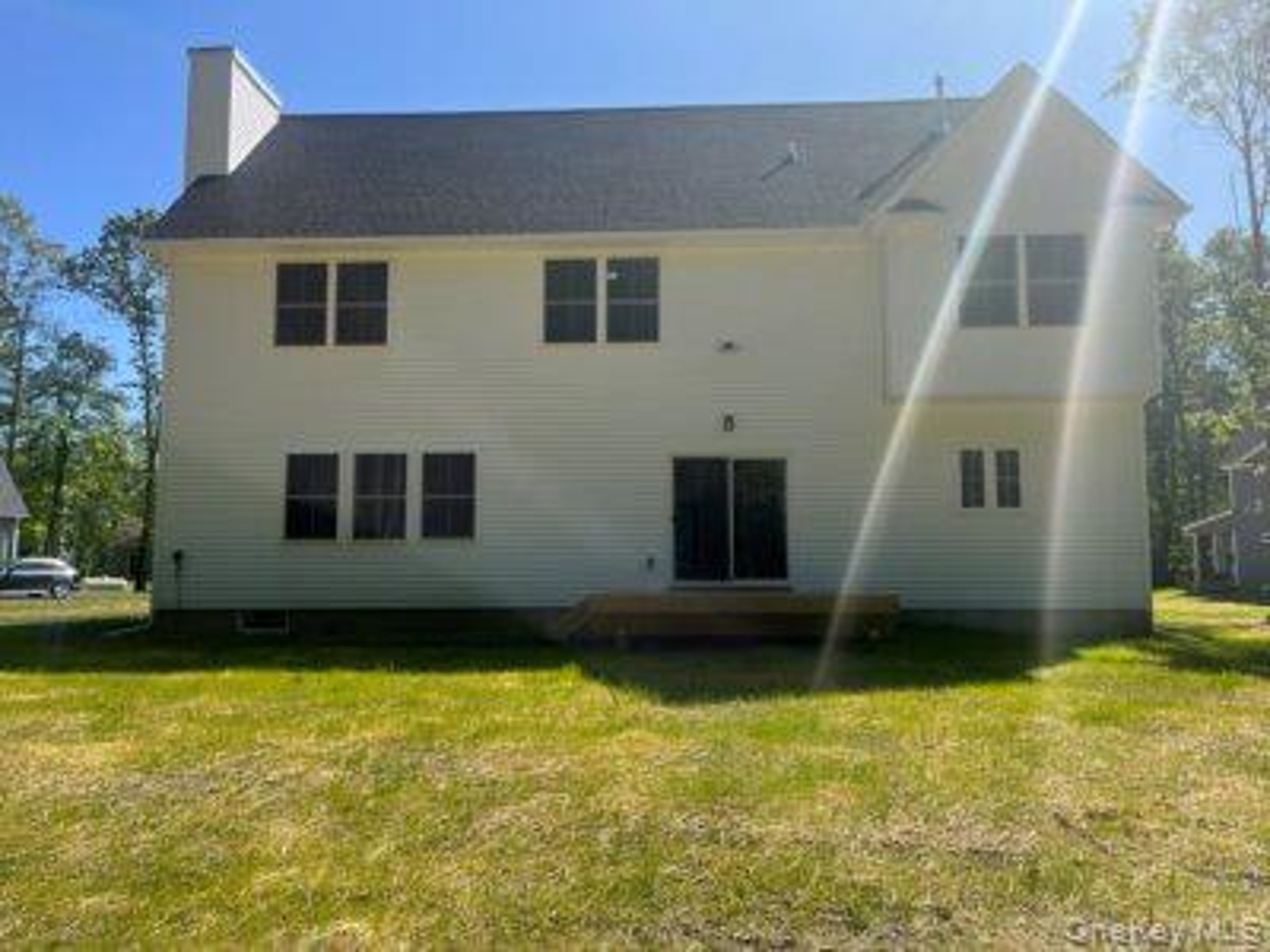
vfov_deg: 53.1
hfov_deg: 67.3
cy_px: 476
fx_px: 954
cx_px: 635
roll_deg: -0.9
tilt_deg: +5.9
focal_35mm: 26
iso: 50
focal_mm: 5.1
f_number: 1.6
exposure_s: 1/2222
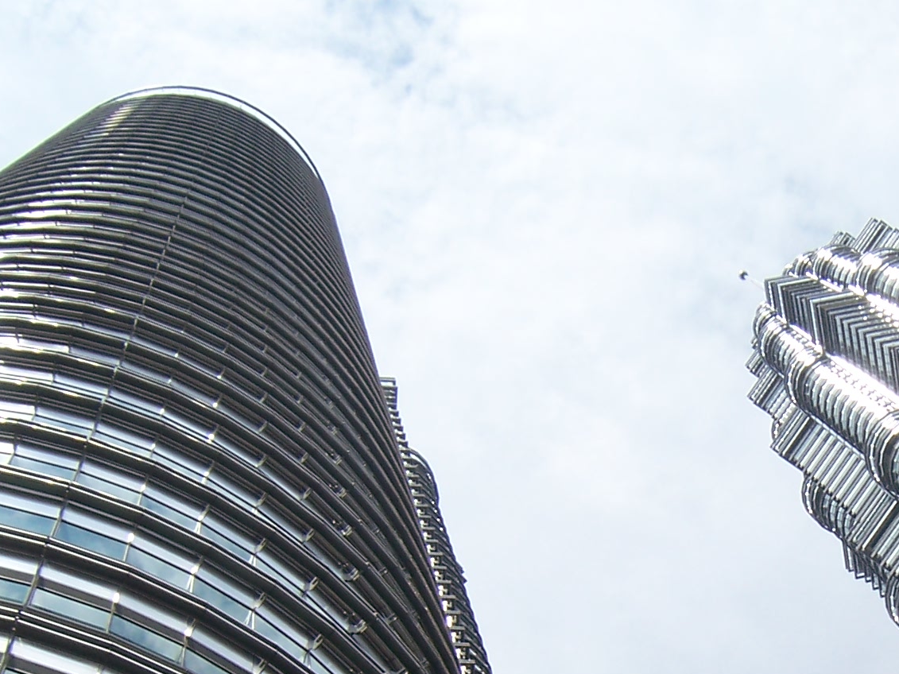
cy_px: 742
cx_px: 788
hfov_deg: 23.3
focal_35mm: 82
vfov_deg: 17.4
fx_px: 2129
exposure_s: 1/1600
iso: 80
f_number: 4.5
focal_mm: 6.2
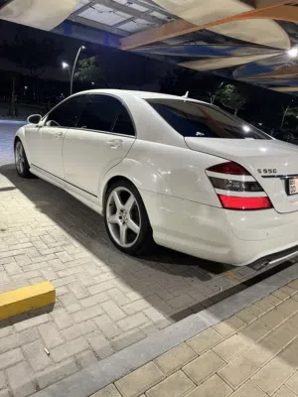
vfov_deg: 71.6
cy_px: 198
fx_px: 275
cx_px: 149
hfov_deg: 56.8
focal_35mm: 24
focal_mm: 6.86
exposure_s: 1/50
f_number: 1.78
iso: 400
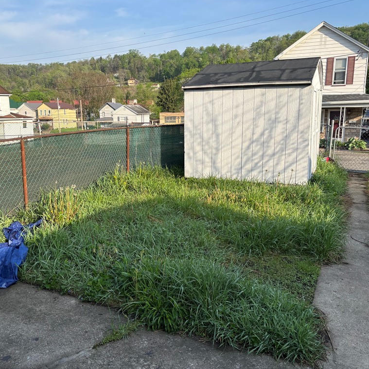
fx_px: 374
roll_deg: +0.0
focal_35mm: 31
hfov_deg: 52.4
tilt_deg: -10.2
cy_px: 183
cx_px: 159
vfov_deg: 52.5
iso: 50
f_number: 1.6
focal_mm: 5.96
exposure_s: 1/1812
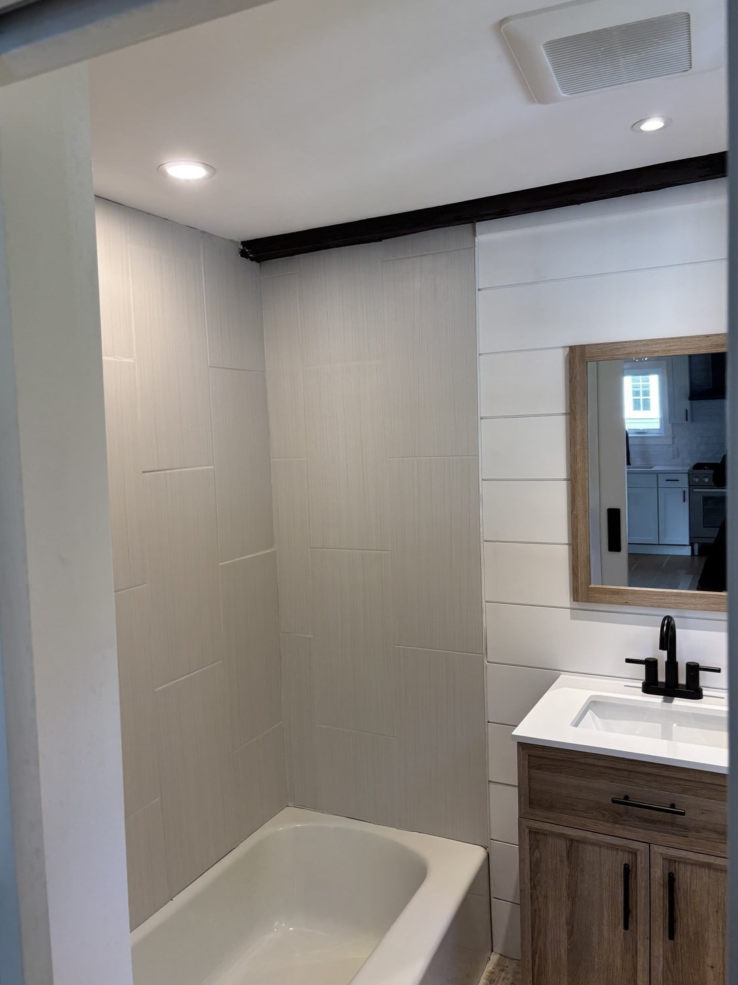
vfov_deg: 65.3
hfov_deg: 51.3
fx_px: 768
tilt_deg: -5.3
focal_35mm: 27
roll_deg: +1.5
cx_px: 369
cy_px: 507
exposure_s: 1/120
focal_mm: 5.96
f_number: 1.6
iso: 64
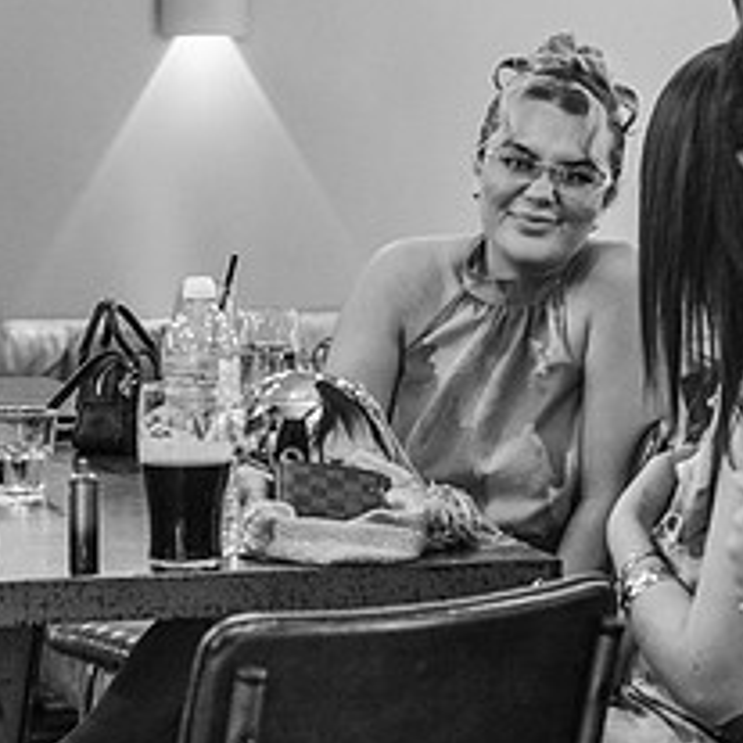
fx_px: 4055
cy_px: 336
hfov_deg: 10.5
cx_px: 291
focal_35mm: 167
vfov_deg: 10.5
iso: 6400
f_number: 4.5
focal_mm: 70
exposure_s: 1/60
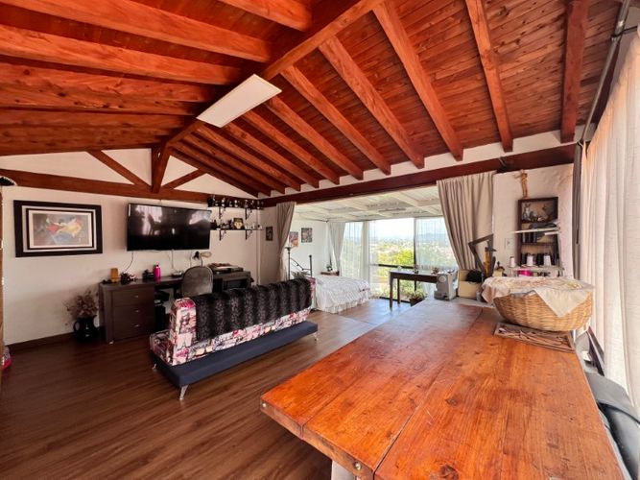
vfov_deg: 89.9
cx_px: 320
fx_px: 240
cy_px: 240
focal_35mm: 13
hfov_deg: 106.2
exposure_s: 1/99
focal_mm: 1.57
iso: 32
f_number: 1.8
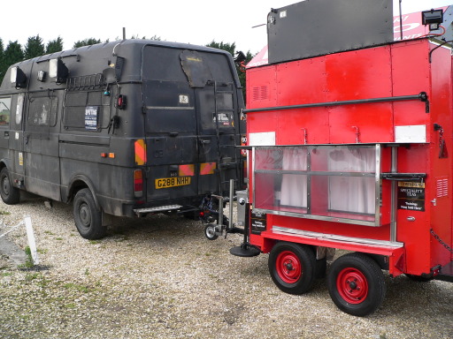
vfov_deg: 39.7
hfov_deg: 51.4
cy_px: 170
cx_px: 226
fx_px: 471
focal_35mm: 36
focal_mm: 6
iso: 80
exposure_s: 1/100
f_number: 2.8
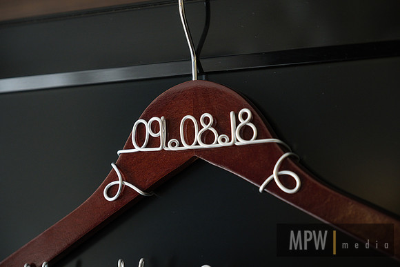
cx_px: 200
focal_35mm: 83
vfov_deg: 16.5
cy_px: 134
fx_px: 922
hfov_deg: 24.5
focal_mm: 55
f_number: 2.8
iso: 640
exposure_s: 1/125
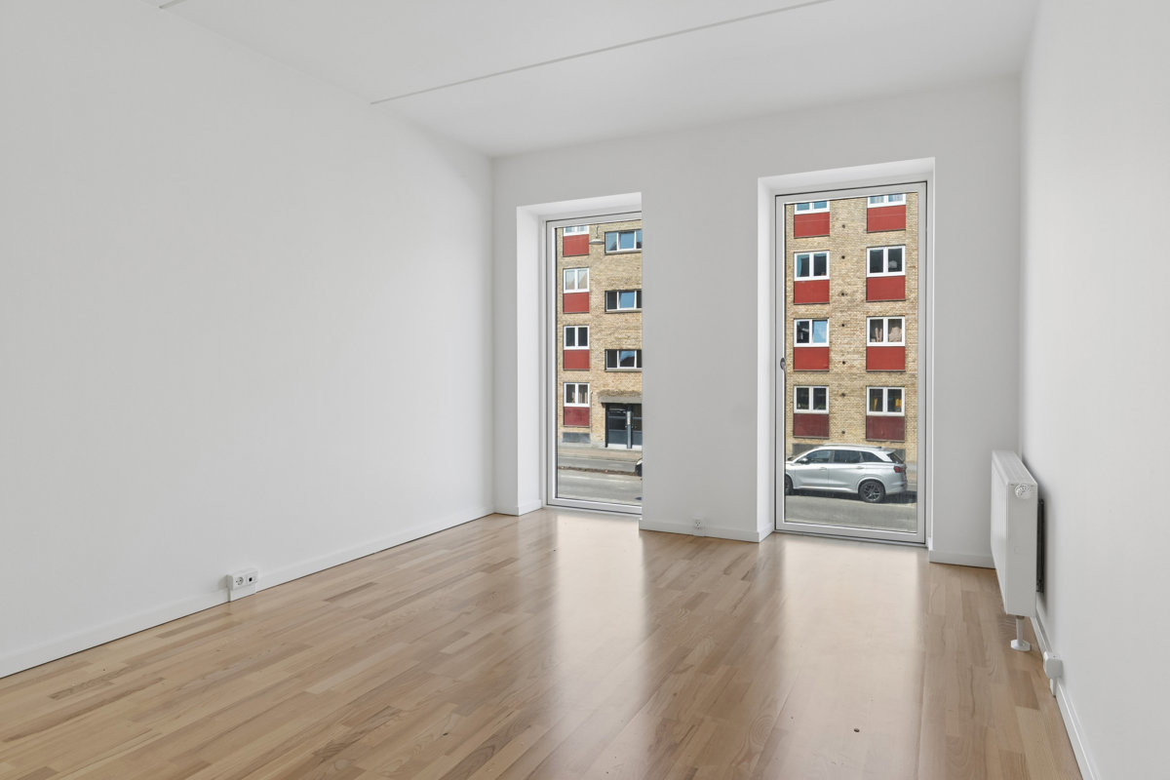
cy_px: 390
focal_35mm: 21
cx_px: 585
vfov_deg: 59.5
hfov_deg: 81.2
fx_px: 682
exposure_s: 1/100
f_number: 8
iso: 200
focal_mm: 14
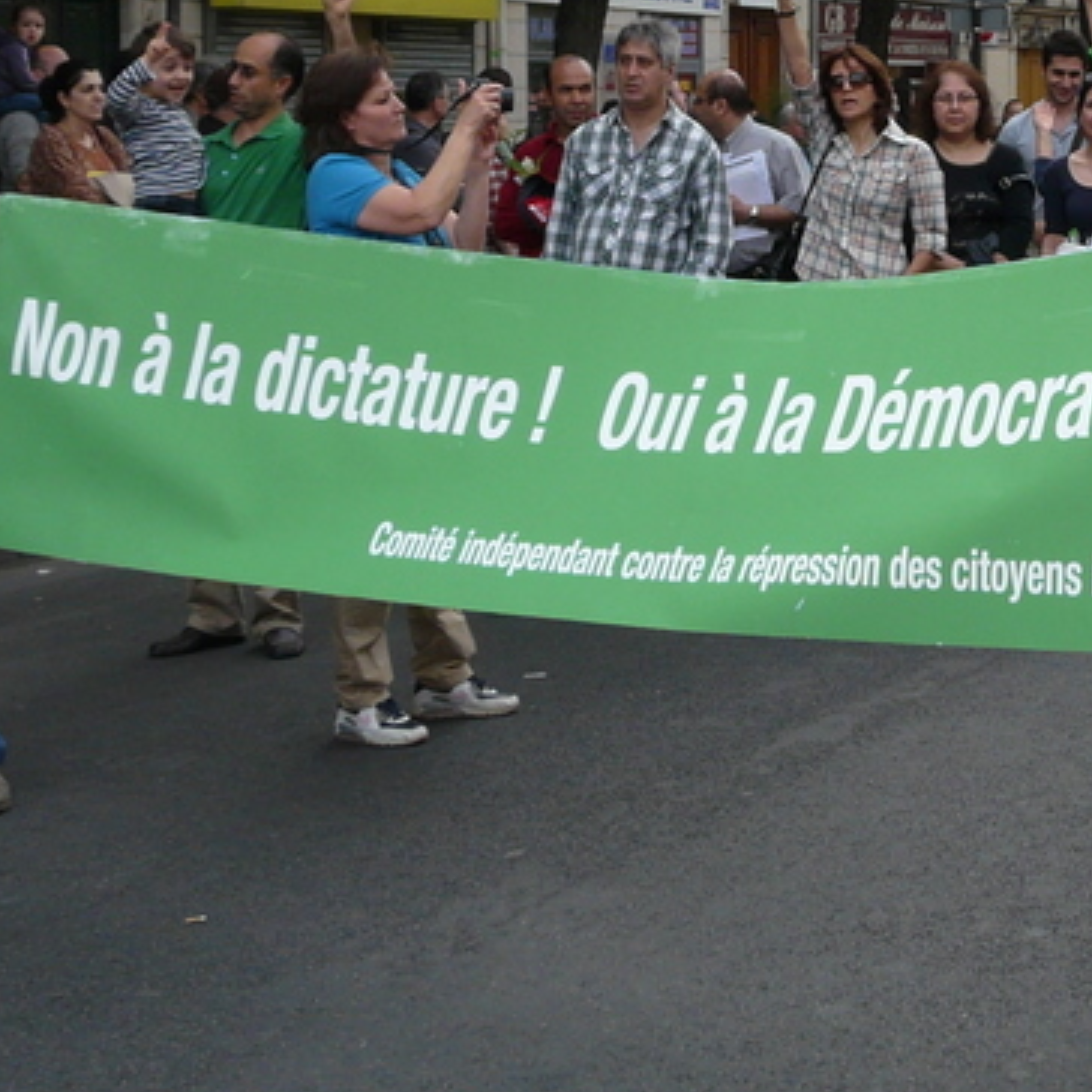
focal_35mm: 68
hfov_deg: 24.5
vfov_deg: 24.9
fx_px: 2427
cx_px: 1011
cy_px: 195
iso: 100
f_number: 4
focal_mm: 4.6
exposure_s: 1/160
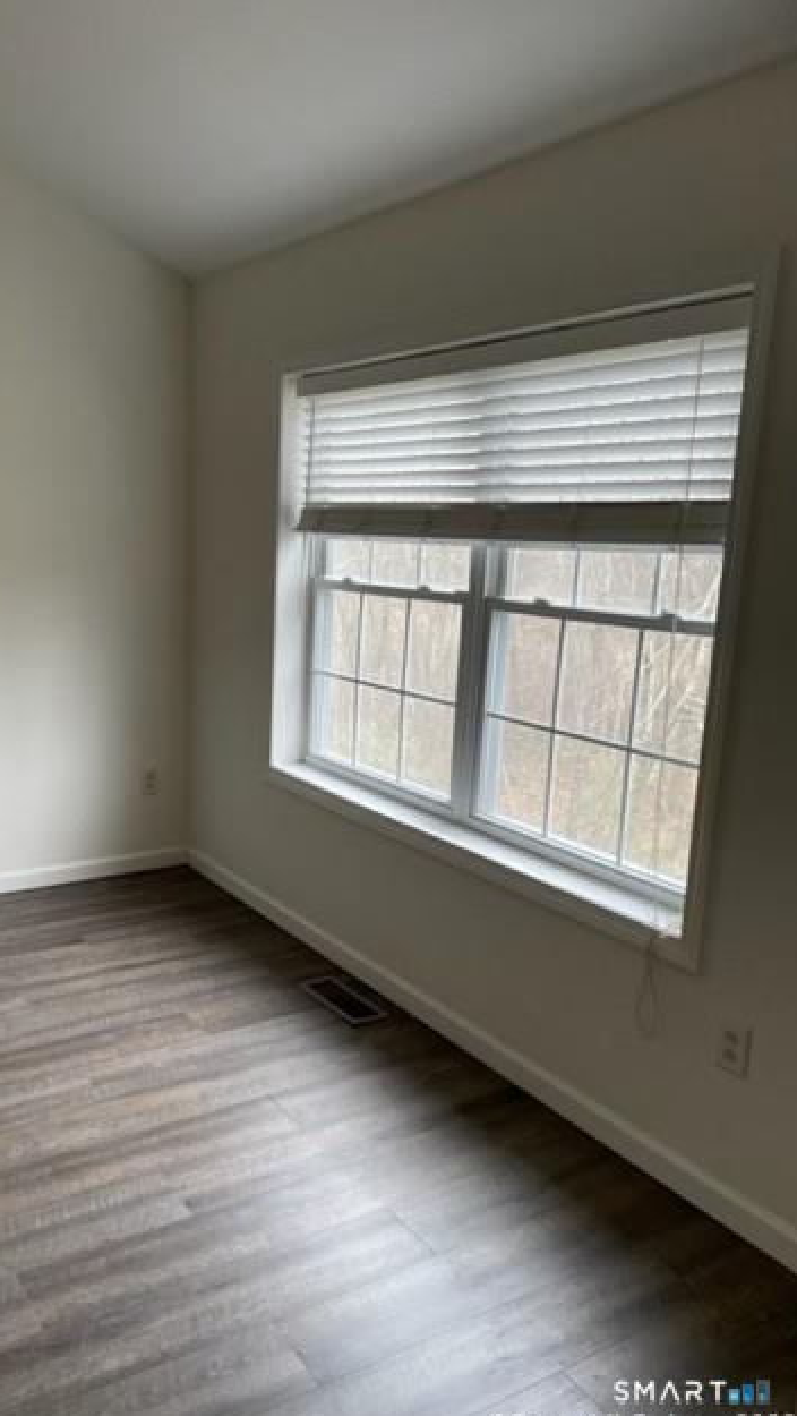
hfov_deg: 39.8
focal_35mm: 29
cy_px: 723
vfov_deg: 66.0
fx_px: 1089
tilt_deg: -12.0
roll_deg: -1.6
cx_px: 269
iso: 50
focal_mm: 4.2
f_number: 1.6
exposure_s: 1/120
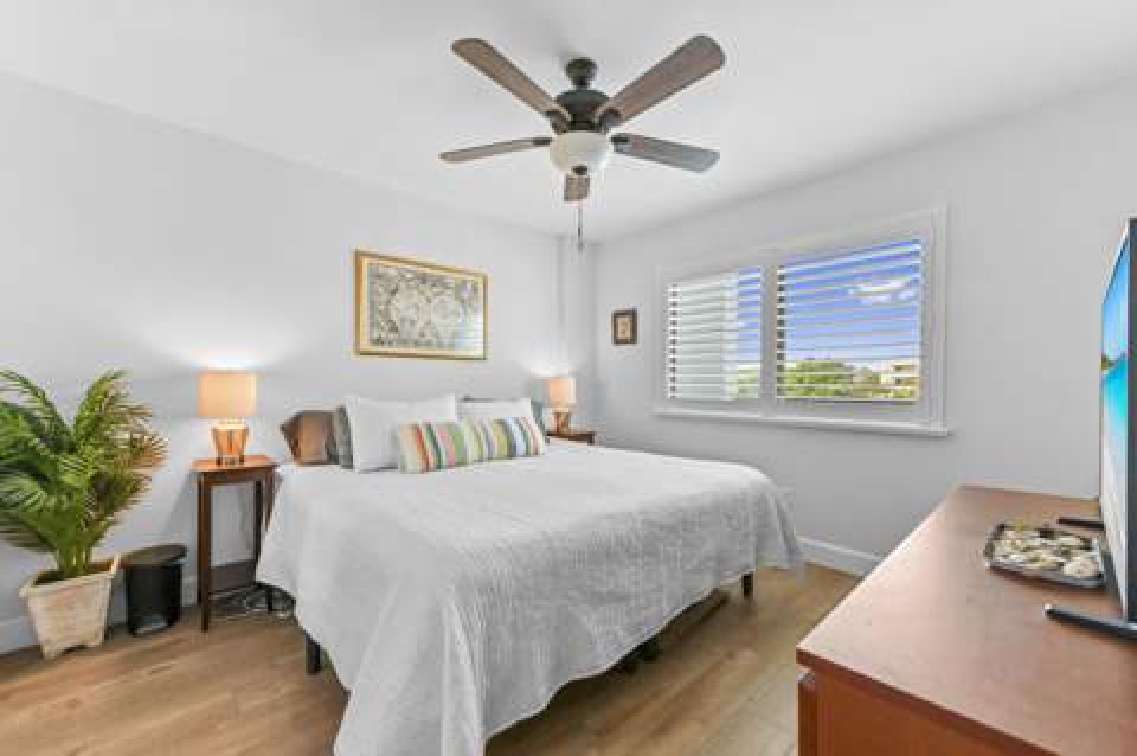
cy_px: 378
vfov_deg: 81.1
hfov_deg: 104.3
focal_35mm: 14
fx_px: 442
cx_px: 568
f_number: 9
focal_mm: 14
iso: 1250
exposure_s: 1/100
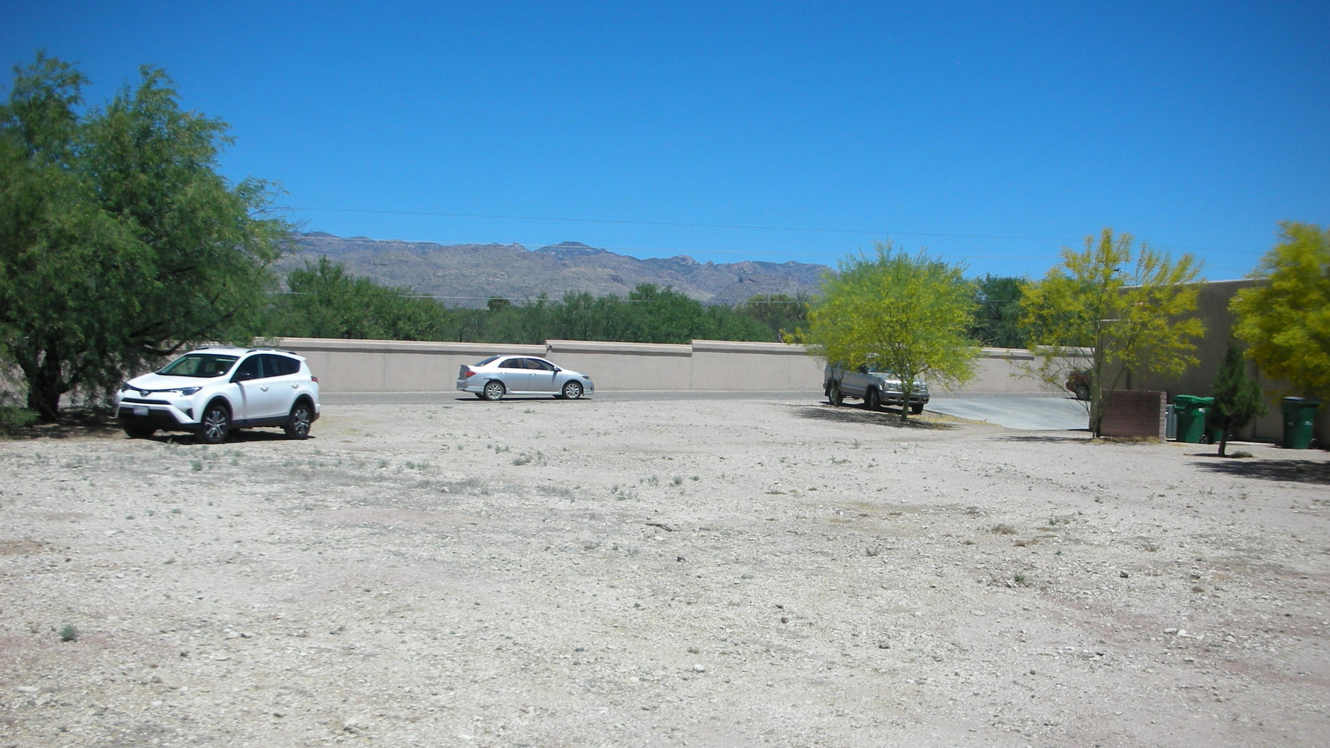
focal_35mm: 39
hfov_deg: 51.6
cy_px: 427
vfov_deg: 30.4
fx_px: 1375
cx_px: 677
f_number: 8.5
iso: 50
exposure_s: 1/145
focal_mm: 5.8
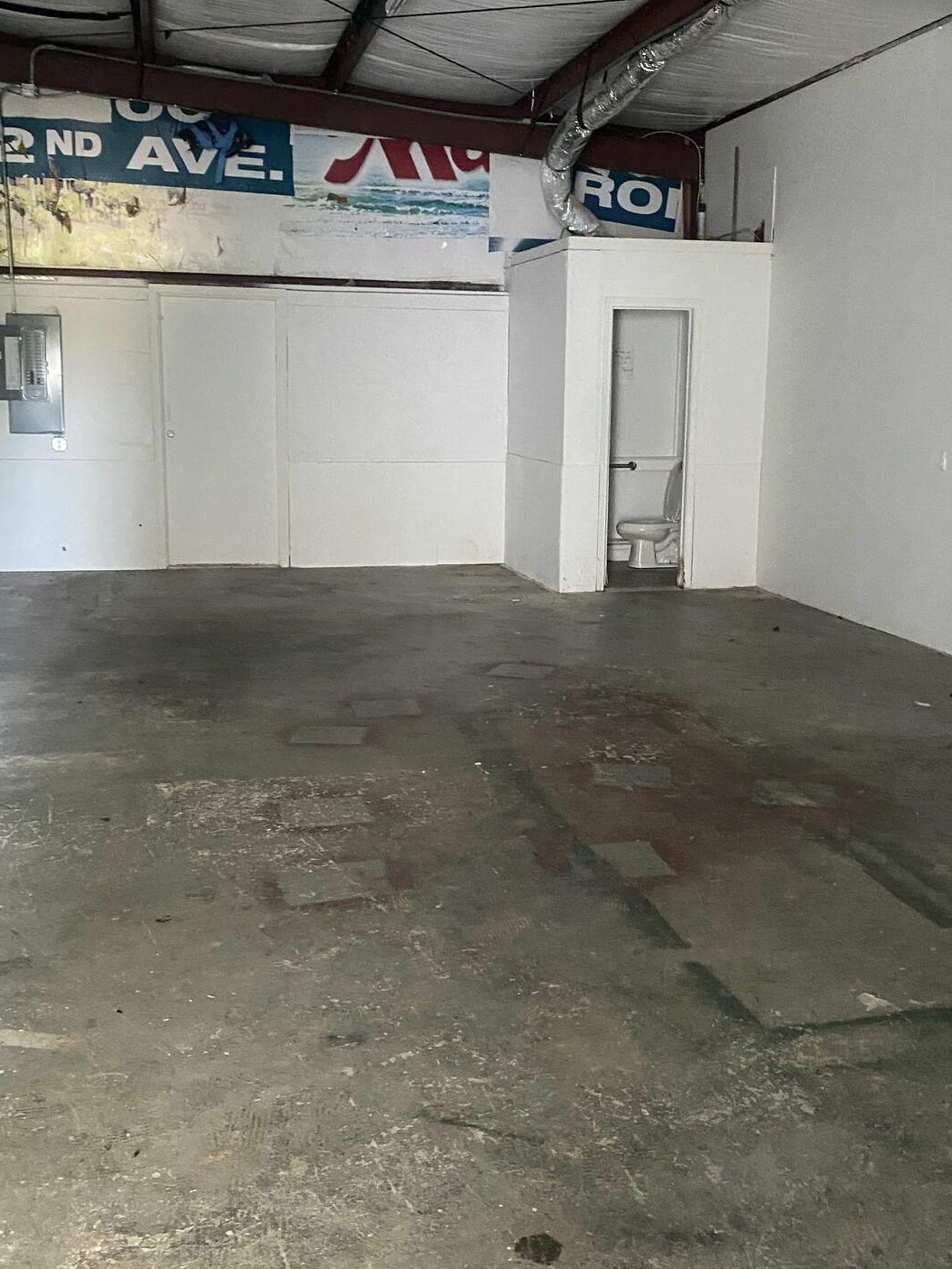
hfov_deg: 38.6
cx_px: 515
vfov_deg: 50.1
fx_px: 1357
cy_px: 644
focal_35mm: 37
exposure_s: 1/30
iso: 640
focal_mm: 4.25
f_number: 1.8
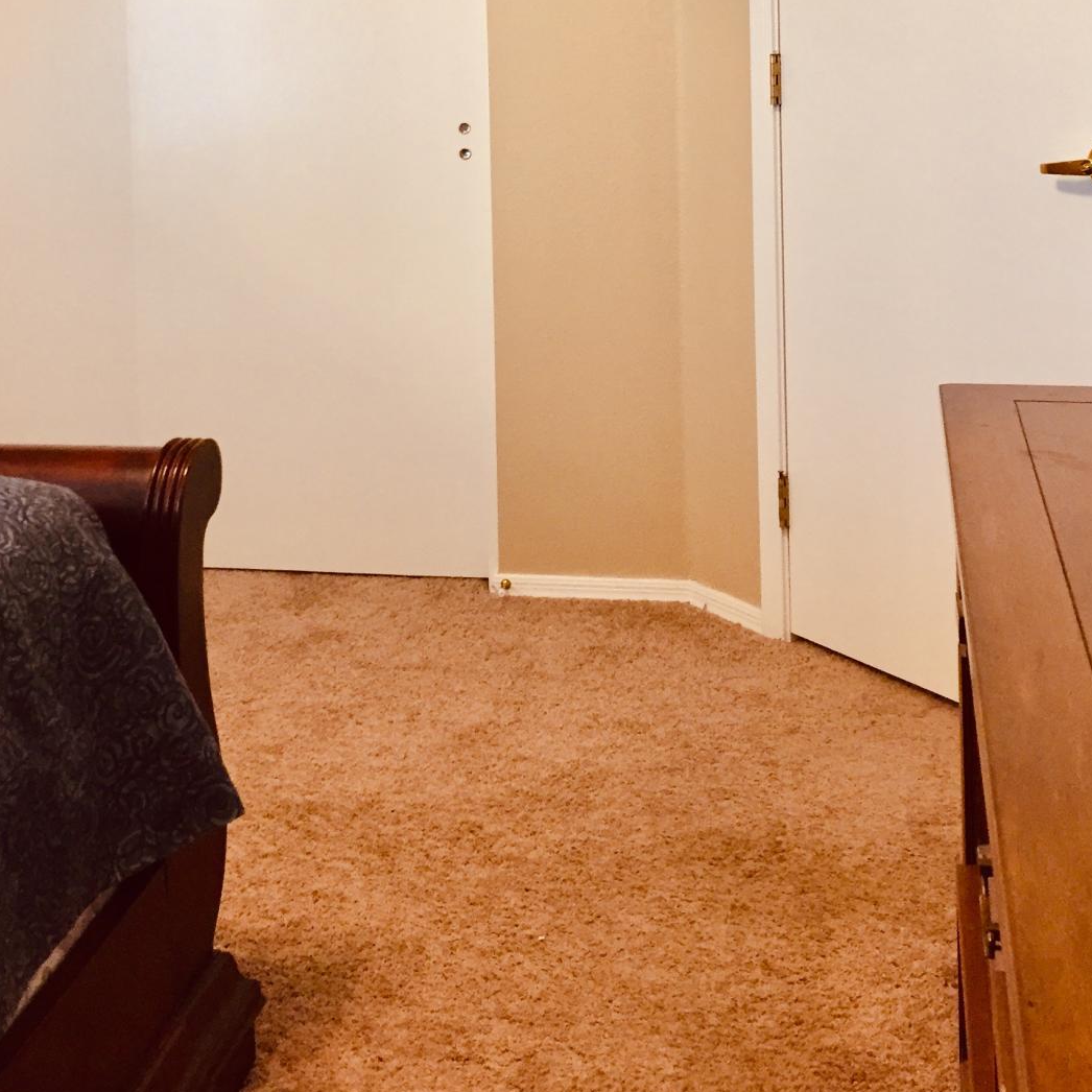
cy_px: 87
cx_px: 528
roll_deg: +1.1
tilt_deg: -1.9
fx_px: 1749
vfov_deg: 32.7
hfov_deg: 34.7
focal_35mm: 49
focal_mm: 4.15
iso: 100
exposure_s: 1/30
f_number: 2.2
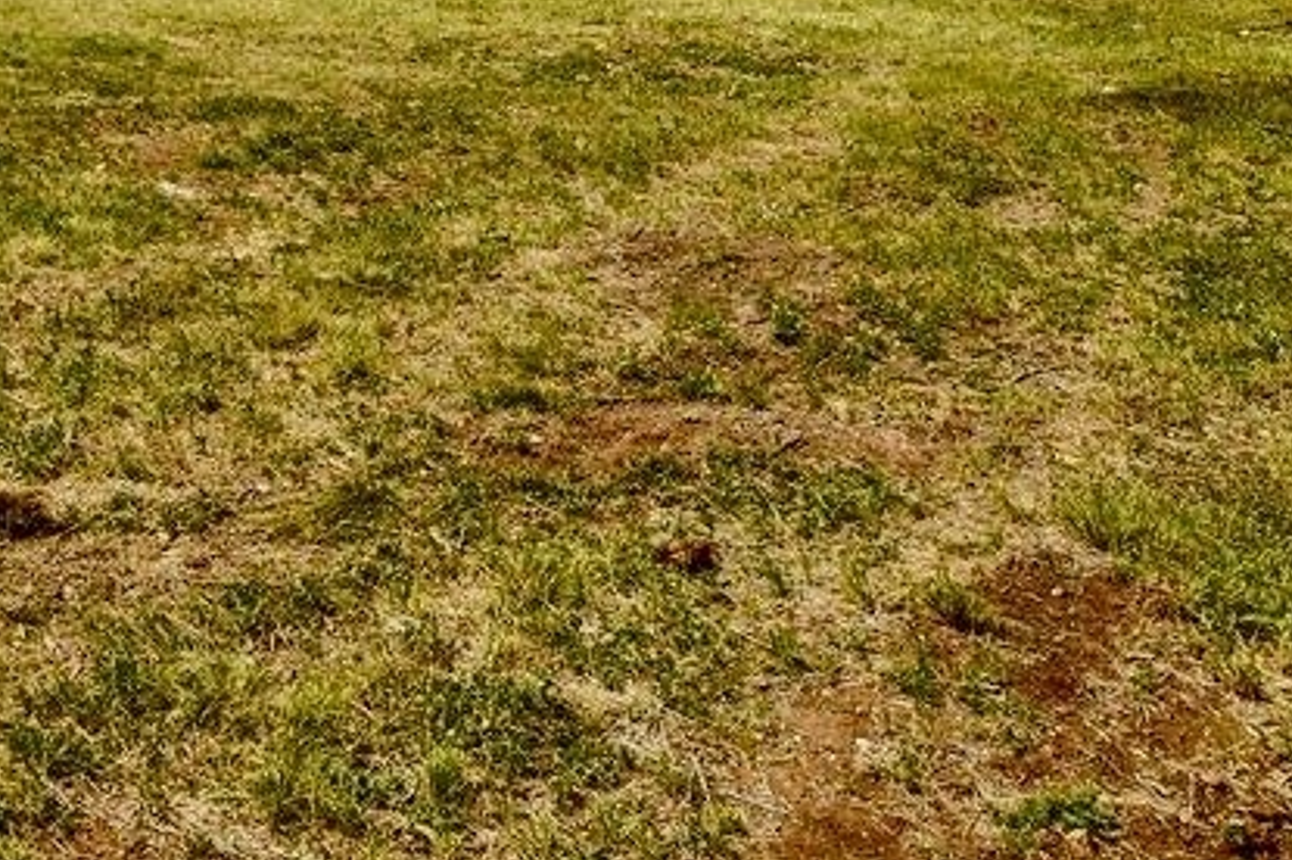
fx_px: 1327
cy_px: -16
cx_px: 22
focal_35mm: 37
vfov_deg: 32.7
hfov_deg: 44.7
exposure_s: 1/800
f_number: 8
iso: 200
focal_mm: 10
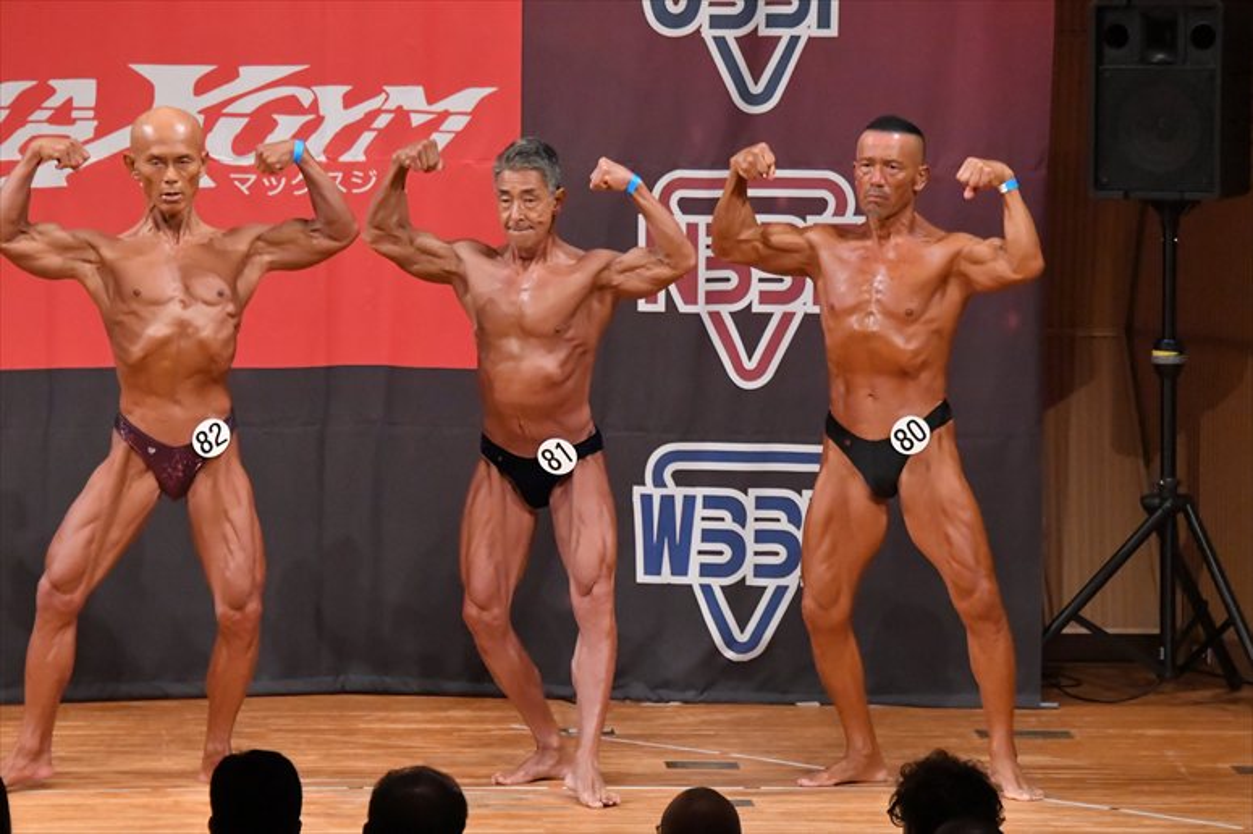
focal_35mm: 270
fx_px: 9393
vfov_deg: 5.1
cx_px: 626
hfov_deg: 7.6
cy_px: 417
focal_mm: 180
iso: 10000
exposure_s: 1/400
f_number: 5.6
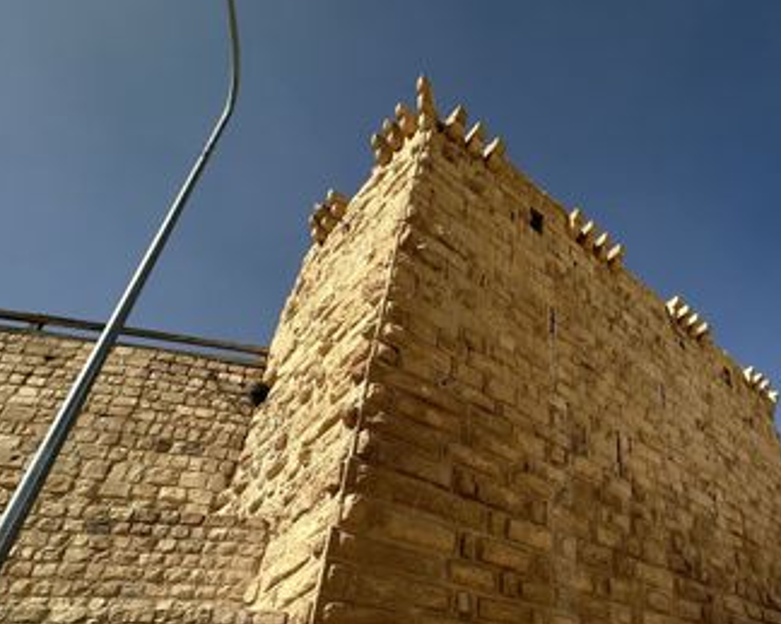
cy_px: 463
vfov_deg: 51.1
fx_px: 624
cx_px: 665
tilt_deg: +29.0
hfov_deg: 57.3
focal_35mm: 27
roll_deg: +5.6
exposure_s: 1/2506
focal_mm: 2.22
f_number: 2.2
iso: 50
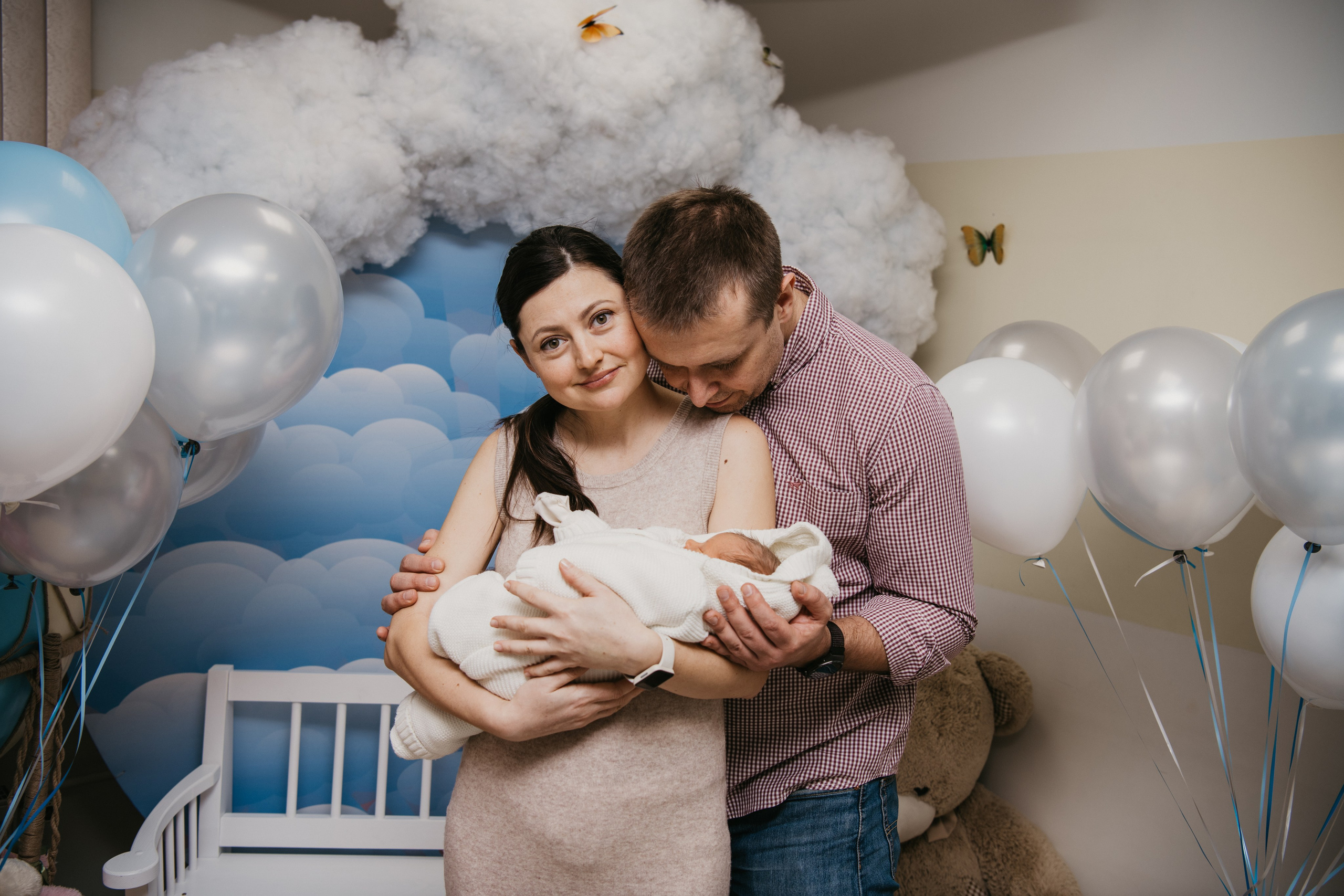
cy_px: 448
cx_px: 672
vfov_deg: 38.9
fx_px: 1269
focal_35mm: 34
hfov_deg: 55.8
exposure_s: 1/160
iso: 160
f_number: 4
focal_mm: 34
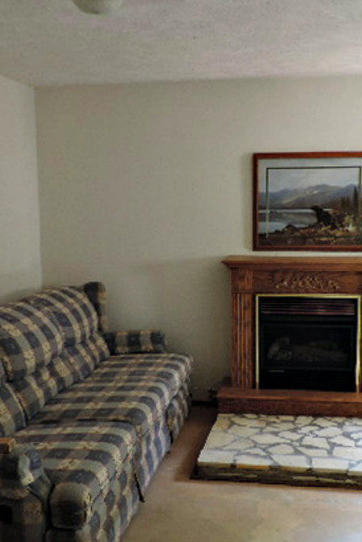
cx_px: 213
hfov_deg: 34.1
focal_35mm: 39
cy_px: 274
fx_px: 588
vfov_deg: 49.5
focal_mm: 4.3
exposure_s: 1/30
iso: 200
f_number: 3
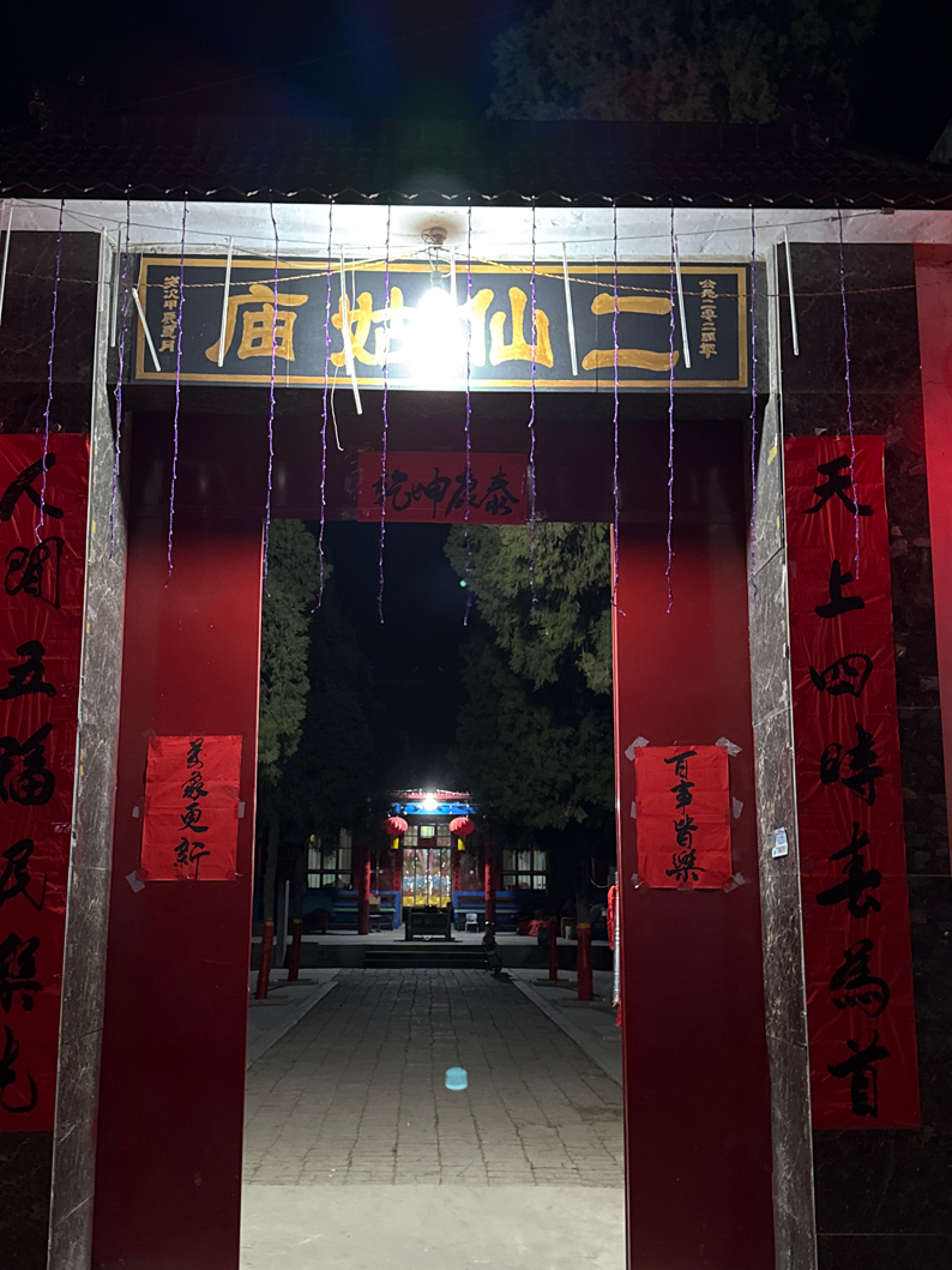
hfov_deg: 41.8
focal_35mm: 34
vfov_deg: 53.9
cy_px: 691
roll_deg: -0.5
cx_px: 442
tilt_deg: +9.7
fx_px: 1247
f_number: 1.78
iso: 1000
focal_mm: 6.76
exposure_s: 1/25
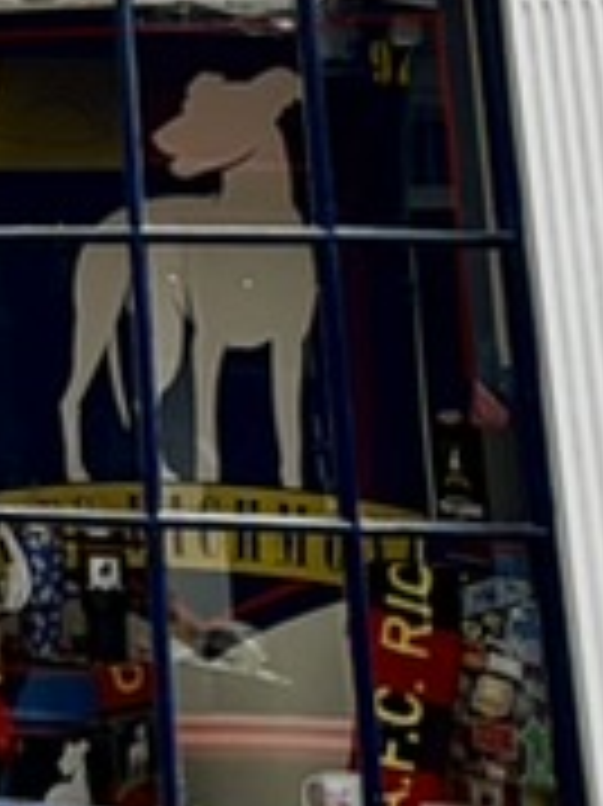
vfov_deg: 22.9
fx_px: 1860
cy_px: -90
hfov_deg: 15.9
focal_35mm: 80
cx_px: -454
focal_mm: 2.22
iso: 40
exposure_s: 1/207
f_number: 2.2
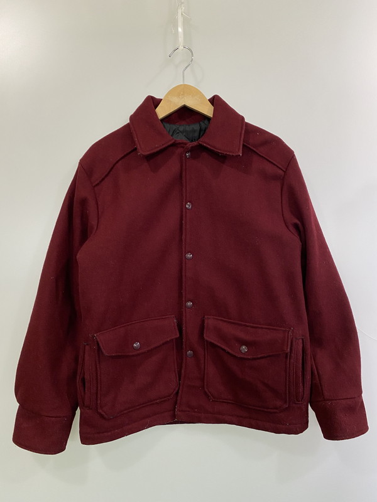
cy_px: 251
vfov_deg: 67.3
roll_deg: +1.3
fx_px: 378
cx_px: 188
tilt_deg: -18.3
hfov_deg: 53.1
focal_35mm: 26
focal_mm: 4.25
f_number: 1.8
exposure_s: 1/50
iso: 64
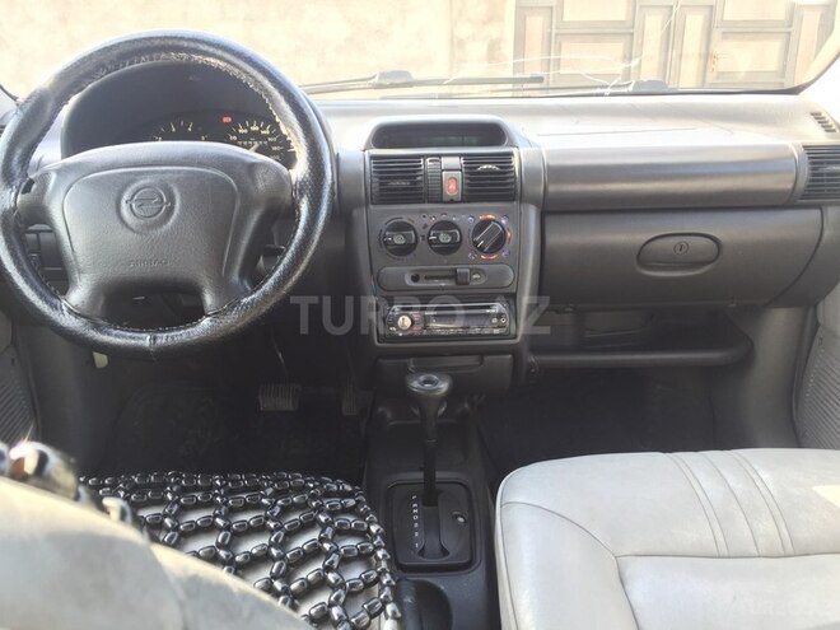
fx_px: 704
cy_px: 315
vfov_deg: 48.2
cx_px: 420
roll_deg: +0.1
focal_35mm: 29
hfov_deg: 61.7
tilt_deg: -18.5
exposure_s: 1/50
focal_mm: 4.15
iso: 40
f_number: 2.2
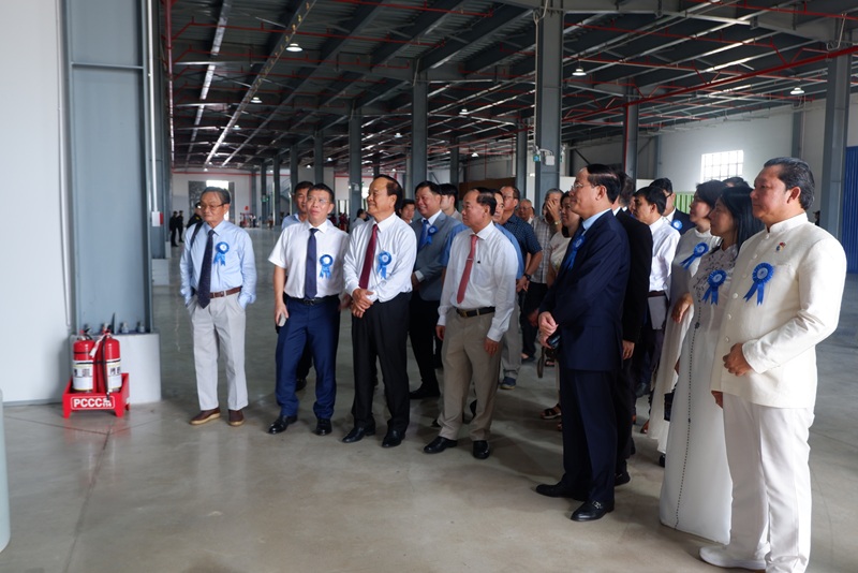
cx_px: 429
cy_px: 286
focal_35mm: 30
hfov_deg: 61.9
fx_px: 715
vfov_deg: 43.6
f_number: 4.2
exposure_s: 1/30
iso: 250
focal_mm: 20.3
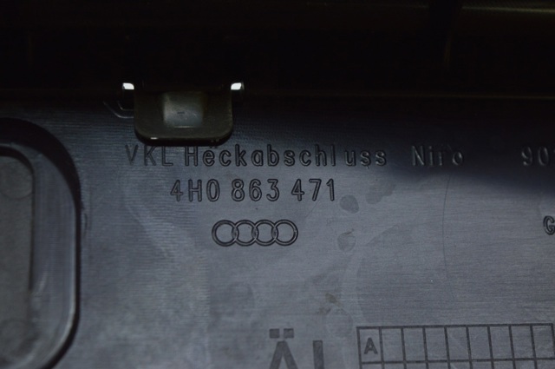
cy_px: 184
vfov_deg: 16.5
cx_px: 278
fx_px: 1270
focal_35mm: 82
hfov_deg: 24.6
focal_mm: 55
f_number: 5.6
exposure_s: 1/50
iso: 400
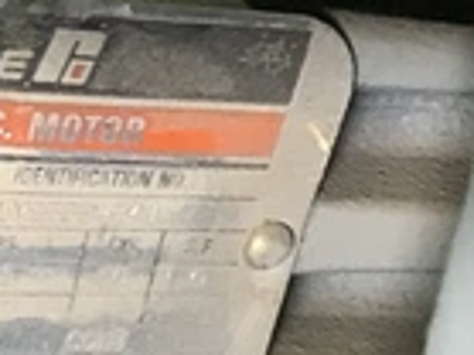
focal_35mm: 89
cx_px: -157
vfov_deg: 16.2
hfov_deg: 20.0
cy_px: 375
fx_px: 1218
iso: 200
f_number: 2.4
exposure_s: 1/20
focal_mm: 3.3
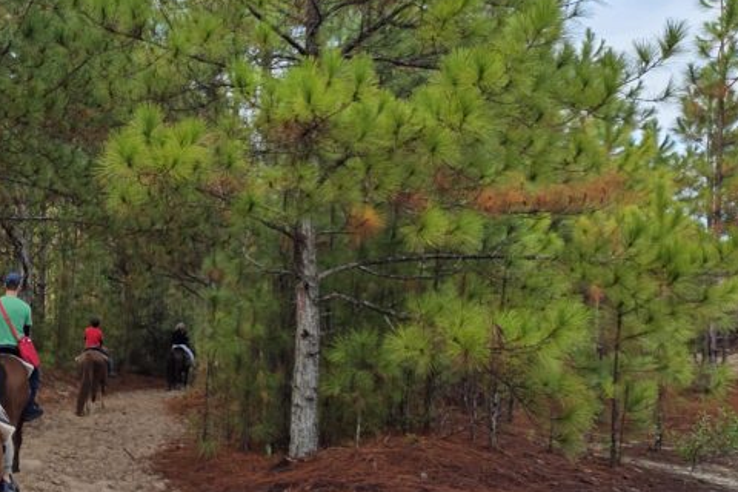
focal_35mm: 51
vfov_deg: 26.4
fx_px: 1045
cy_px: 201
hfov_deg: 35.8
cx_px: 34
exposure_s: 1/1361
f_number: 1.8
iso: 80
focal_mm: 5.4
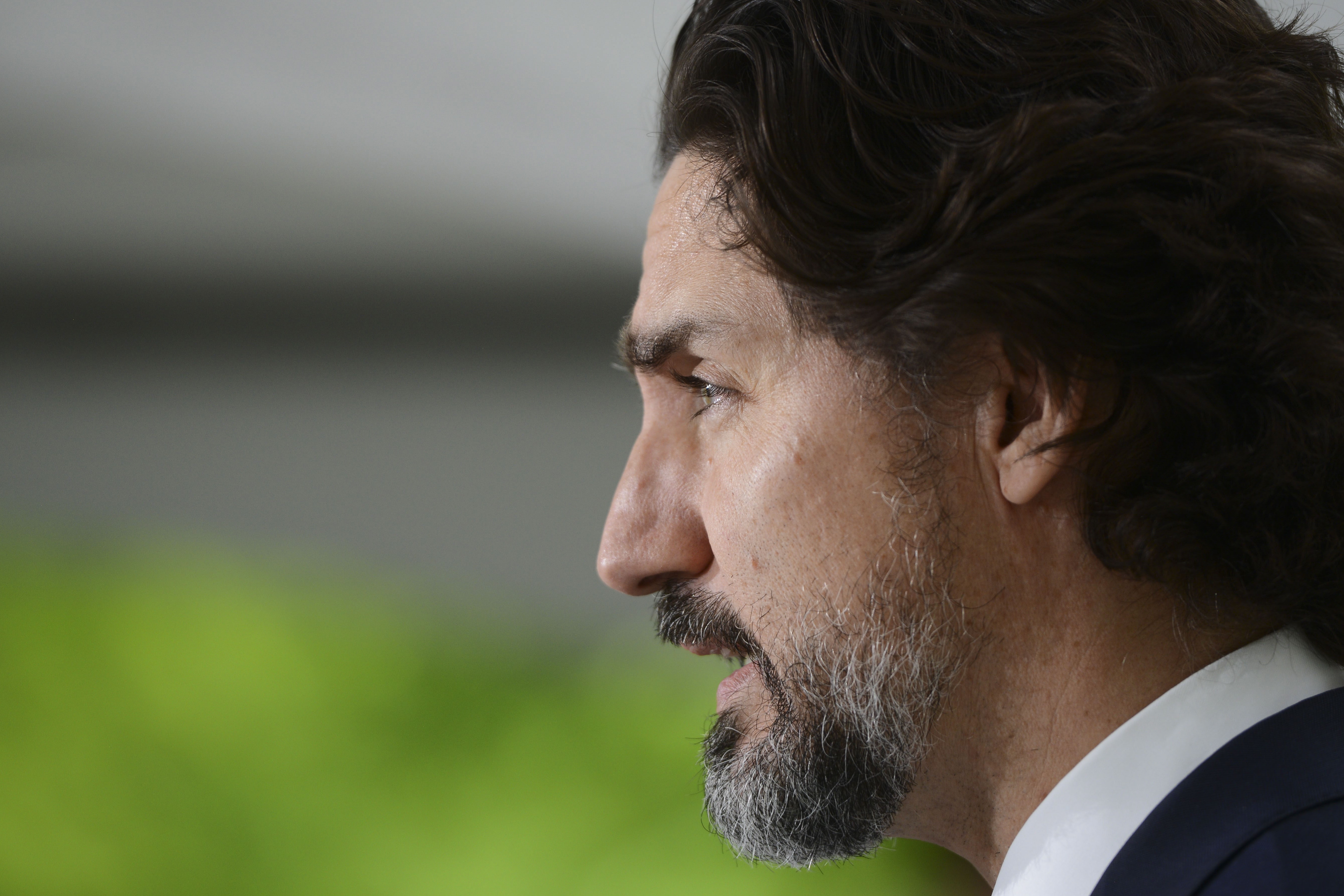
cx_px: 609
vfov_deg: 5.0
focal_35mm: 274
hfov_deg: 7.5
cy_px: 376
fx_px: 10232
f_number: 2.8
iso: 400
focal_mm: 200
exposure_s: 1/400
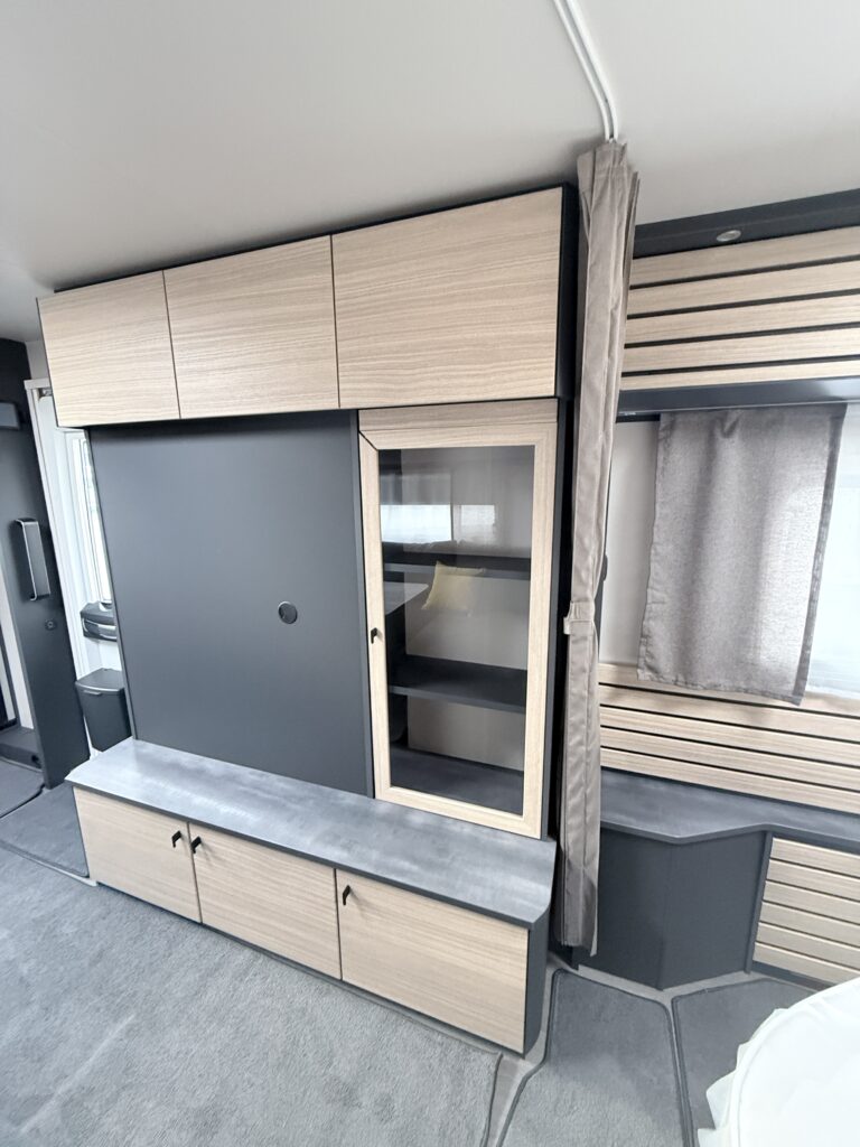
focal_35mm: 14
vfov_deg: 102.1
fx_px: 464
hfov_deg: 85.7
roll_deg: -0.5
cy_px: 574
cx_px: 430
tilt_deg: -11.4
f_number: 2.2
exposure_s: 1/60
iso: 500
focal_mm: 2.22
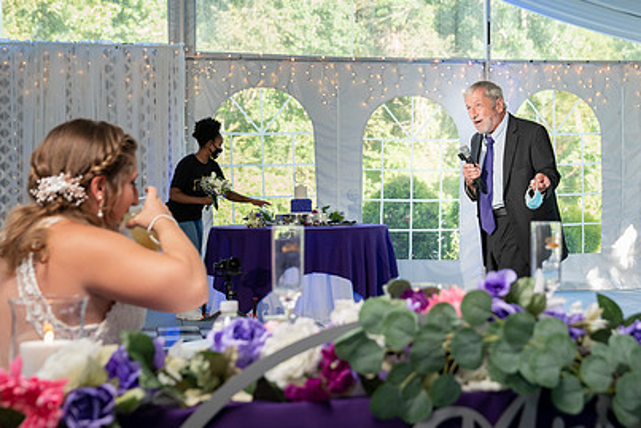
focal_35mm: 64
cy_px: 179
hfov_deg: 31.3
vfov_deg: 21.2
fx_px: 1140
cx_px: 402
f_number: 4
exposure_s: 1/200
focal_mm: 44
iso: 640
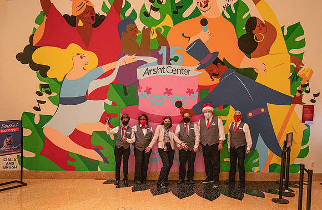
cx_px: 174
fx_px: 389
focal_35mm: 44
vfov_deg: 30.2
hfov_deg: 44.9
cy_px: 114
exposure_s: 1/200
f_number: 4
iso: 4000
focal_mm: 40
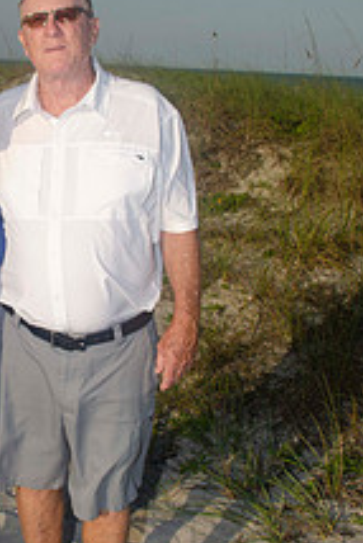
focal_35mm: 63
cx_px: 10
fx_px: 951
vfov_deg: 31.8
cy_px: 213
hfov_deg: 21.0
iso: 100
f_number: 10
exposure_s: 1/250
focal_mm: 20
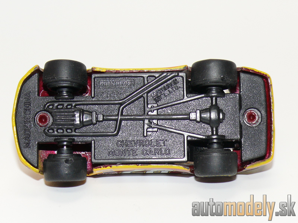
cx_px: 149
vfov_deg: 12.8
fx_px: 999
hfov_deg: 17.0
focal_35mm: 116
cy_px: 112
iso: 100
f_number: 4
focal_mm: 14.3
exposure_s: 1/30
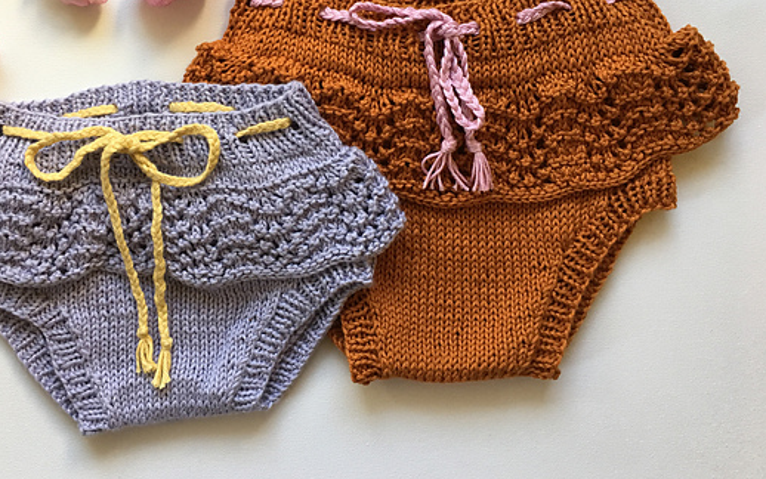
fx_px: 793
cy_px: 151
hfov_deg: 51.3
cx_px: 313
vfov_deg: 33.2
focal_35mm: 38
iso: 40
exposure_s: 1/30
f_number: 2.2
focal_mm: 4.15
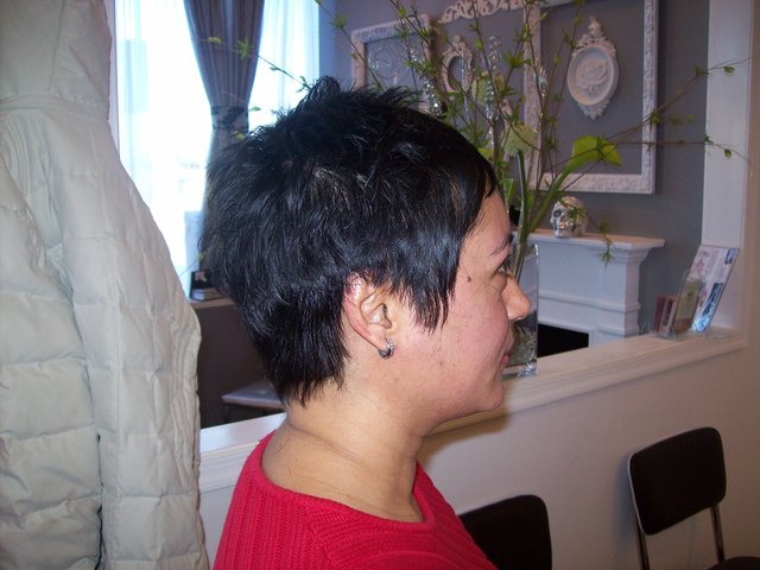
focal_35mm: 36
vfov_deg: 39.7
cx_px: 380
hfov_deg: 51.4
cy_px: 285
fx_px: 790
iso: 80
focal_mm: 6
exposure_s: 1/64
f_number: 2.7
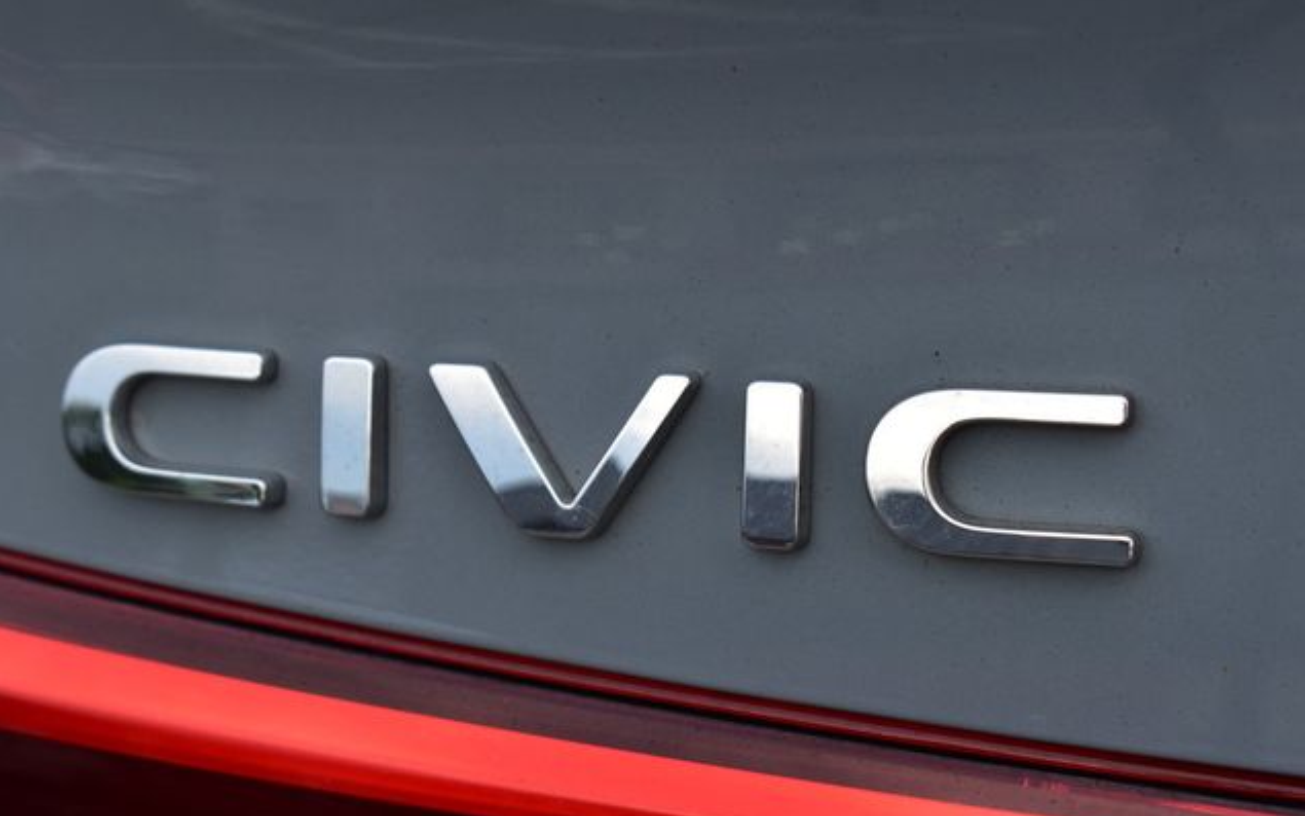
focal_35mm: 77
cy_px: 388
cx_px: 651
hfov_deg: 26.8
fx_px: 2739
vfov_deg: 16.9
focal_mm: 50
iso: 400
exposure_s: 1/100
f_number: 9
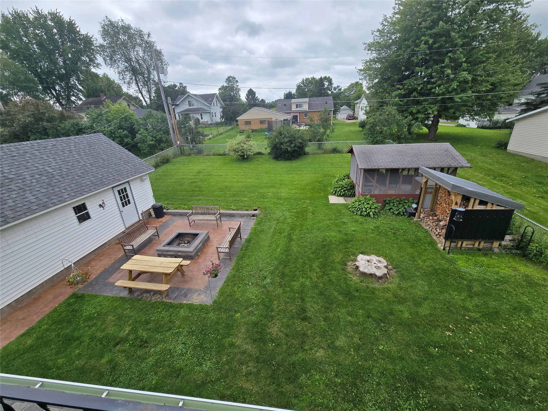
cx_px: 274
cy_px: 206
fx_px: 206
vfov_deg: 89.9
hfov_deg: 106.2
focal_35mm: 13
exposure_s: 1/1538
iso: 50
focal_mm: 2.2
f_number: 2.2
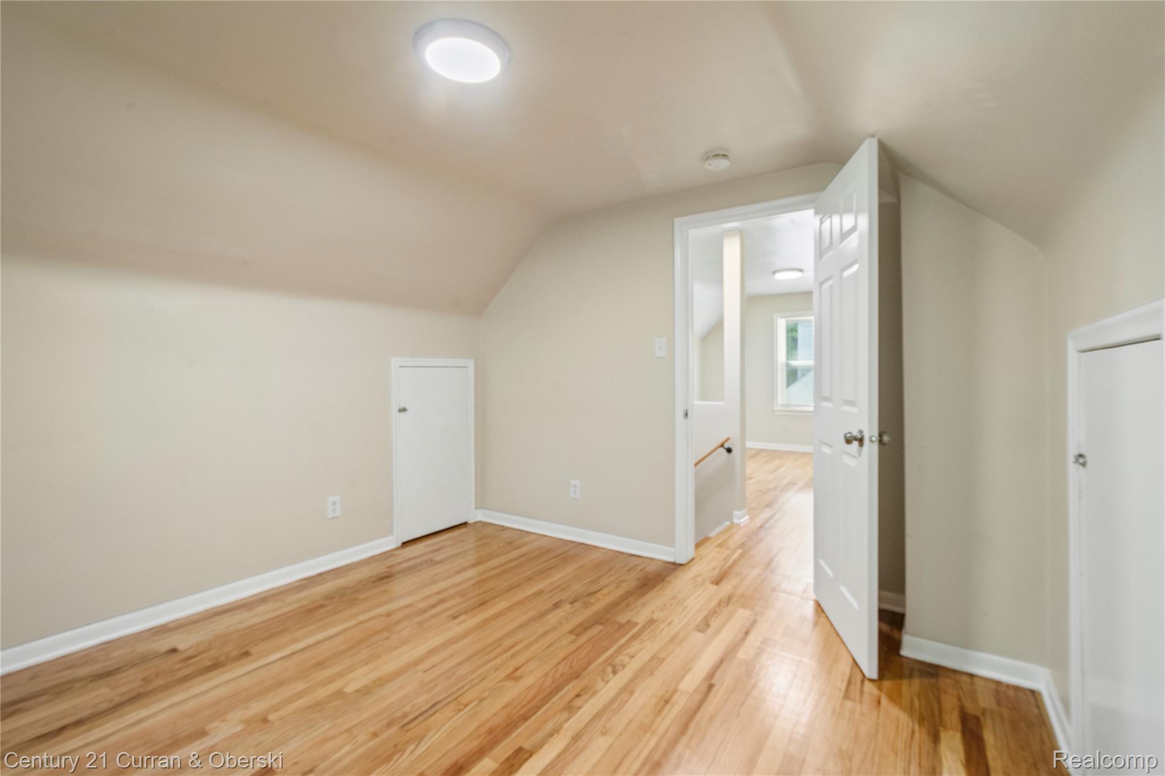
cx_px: 582
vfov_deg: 77.3
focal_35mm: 15
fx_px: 485
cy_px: 388
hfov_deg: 100.4
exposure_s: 1/2
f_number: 11
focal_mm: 10
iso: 400
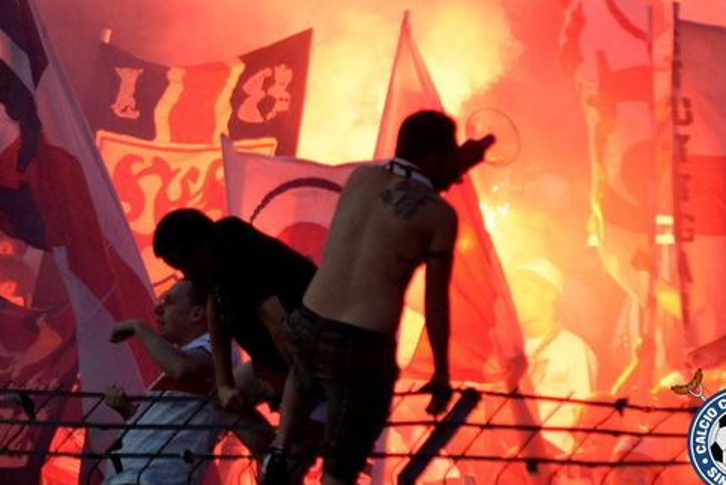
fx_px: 7145
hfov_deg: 5.8
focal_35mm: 354
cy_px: 244
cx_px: 416
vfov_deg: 3.9
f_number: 2.8
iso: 800
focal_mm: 200
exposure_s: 1/800
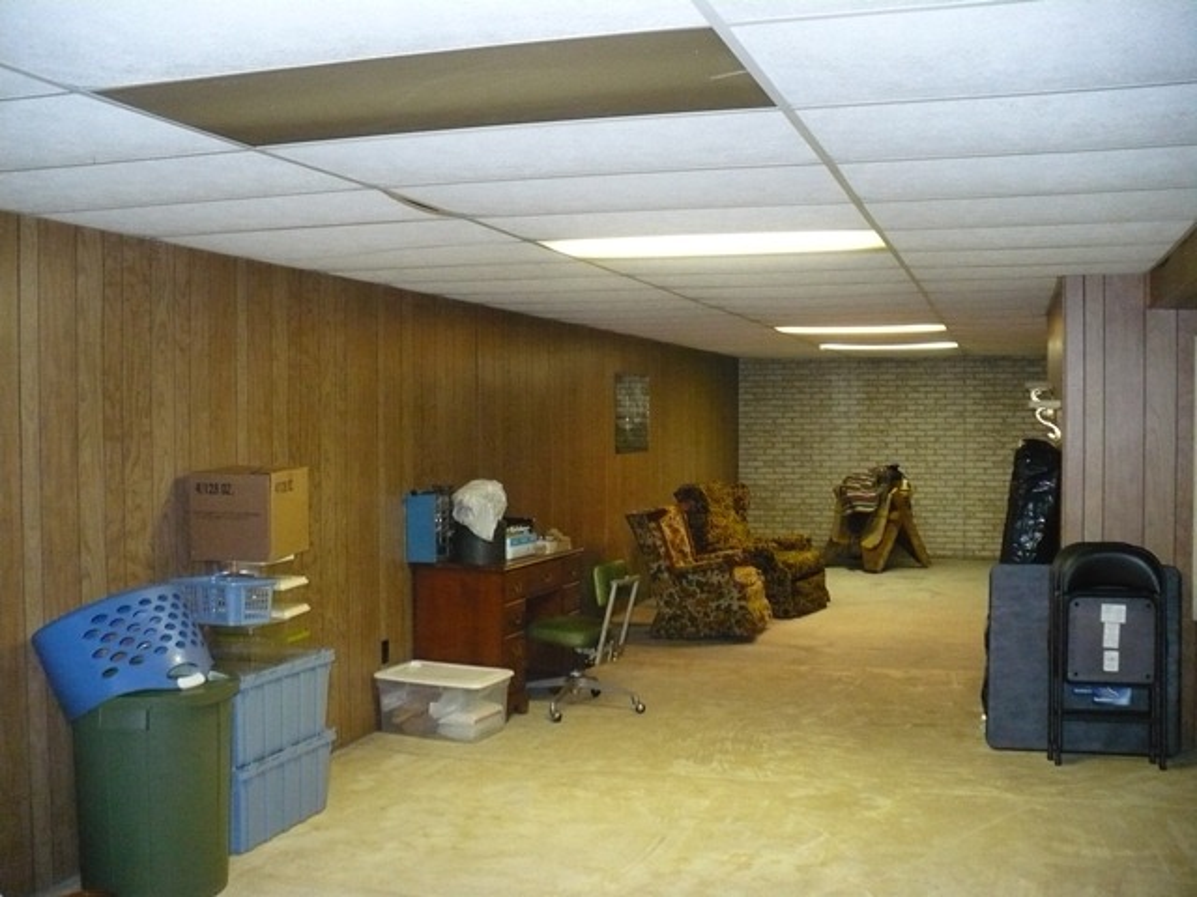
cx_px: 598
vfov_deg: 38.7
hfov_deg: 50.1
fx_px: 1279
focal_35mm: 37
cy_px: 448
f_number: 2.8
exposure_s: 1/30
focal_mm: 6.1
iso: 640
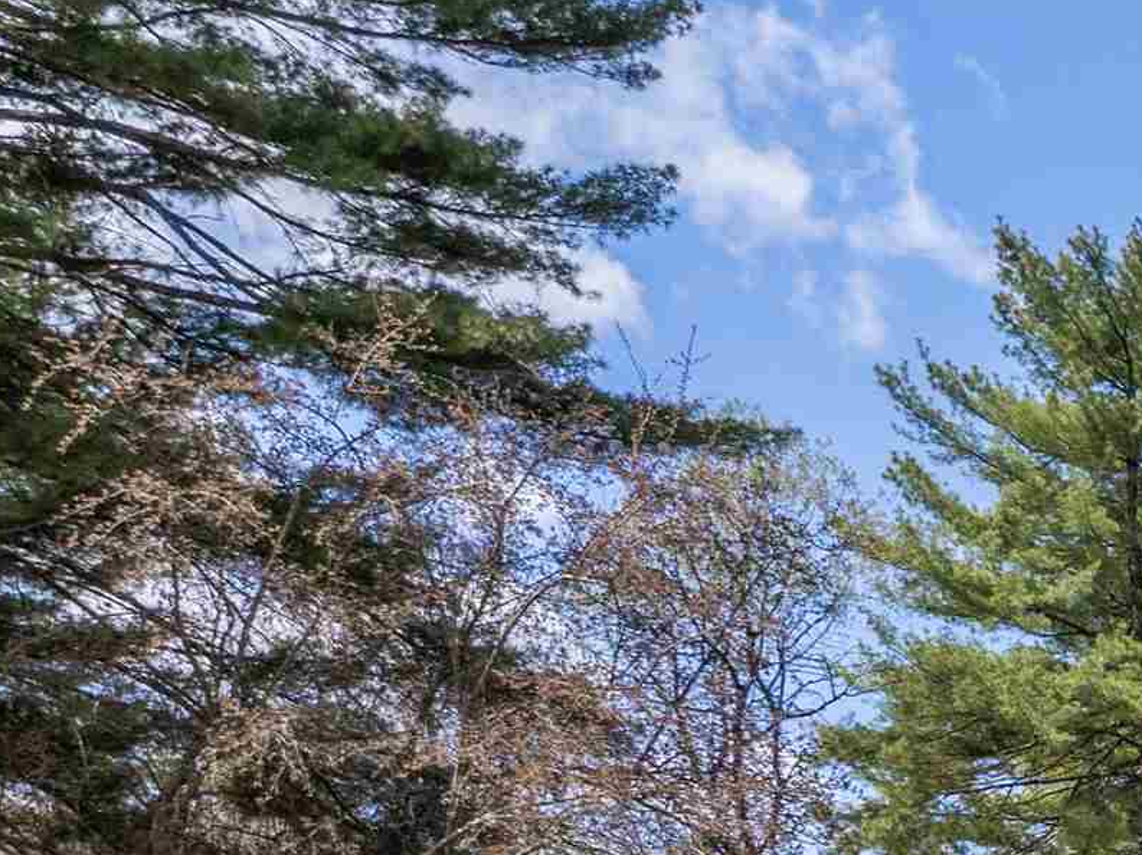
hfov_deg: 16.7
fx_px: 3067
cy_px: 1396
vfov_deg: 14.5
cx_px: 2175
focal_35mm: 93
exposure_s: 1/1600
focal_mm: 12.29
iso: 100
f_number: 2.8
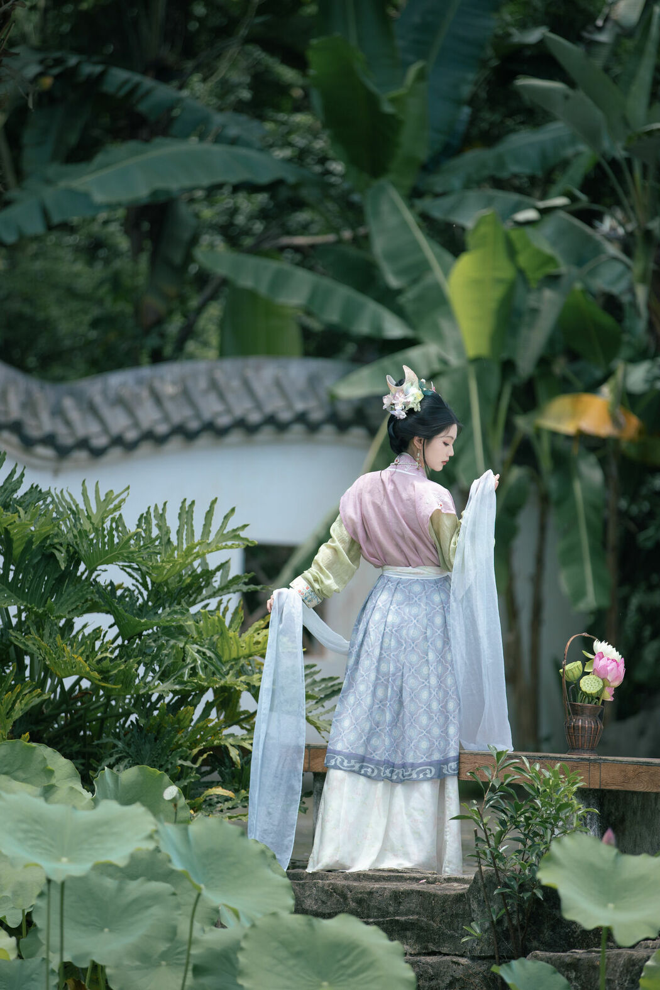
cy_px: 495
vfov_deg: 10.8
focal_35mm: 190
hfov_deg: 7.2
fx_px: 5225
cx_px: 330
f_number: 2.8
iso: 125
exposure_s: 1/2000
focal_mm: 190
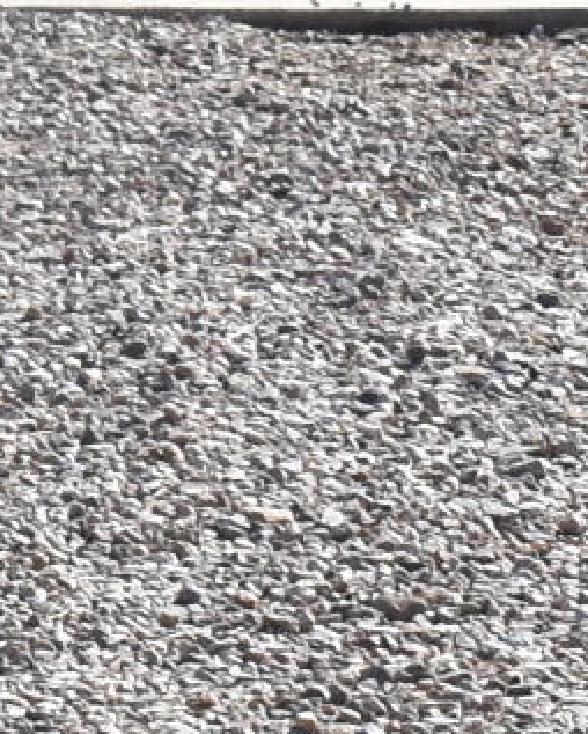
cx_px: -1294
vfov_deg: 5.3
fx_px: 7519
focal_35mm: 346
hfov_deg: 4.3
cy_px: -1250
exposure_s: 1/500
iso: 220
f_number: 8
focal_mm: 26
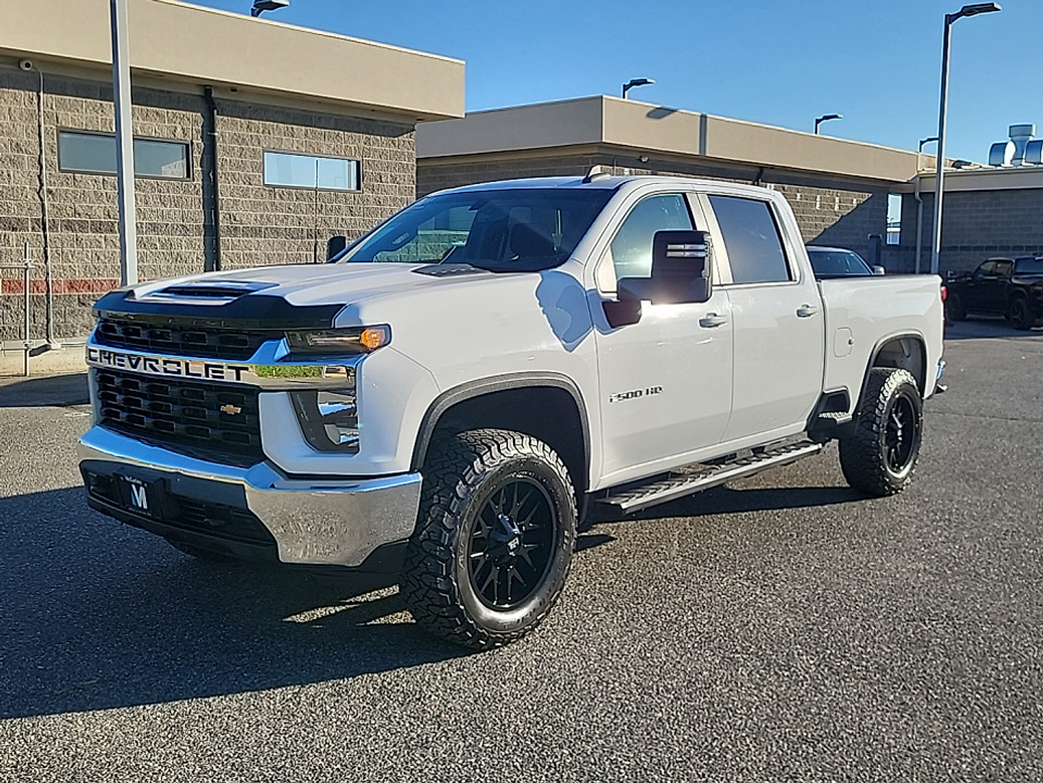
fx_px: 783
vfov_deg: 53.1
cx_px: 522
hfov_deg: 67.3
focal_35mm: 26
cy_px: 392
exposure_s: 1/1863
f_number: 1.8
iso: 50
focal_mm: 5.4
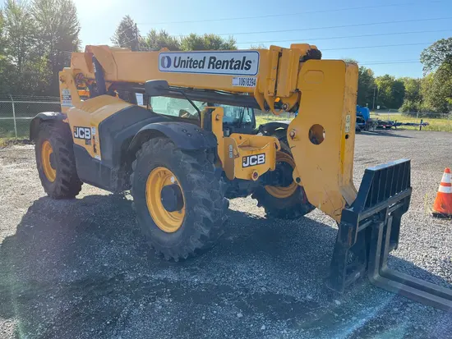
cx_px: 226
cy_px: 170
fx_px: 340
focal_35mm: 26
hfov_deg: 67.3
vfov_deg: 53.1
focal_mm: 5.1
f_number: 1.6
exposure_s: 1/951
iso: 50
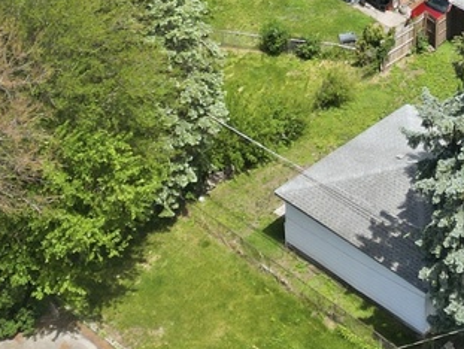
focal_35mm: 111
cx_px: 361
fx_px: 1490
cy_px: -151
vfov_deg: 12.8
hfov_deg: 17.6
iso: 130
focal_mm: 6.7
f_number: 1.7
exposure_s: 1/2500
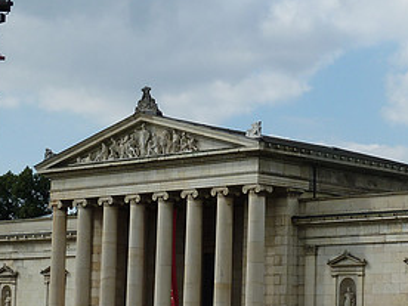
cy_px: 197
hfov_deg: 15.9
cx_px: 266
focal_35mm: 124
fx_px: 1462
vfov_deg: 11.9
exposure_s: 1/500
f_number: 4.5
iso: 80
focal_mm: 9.7
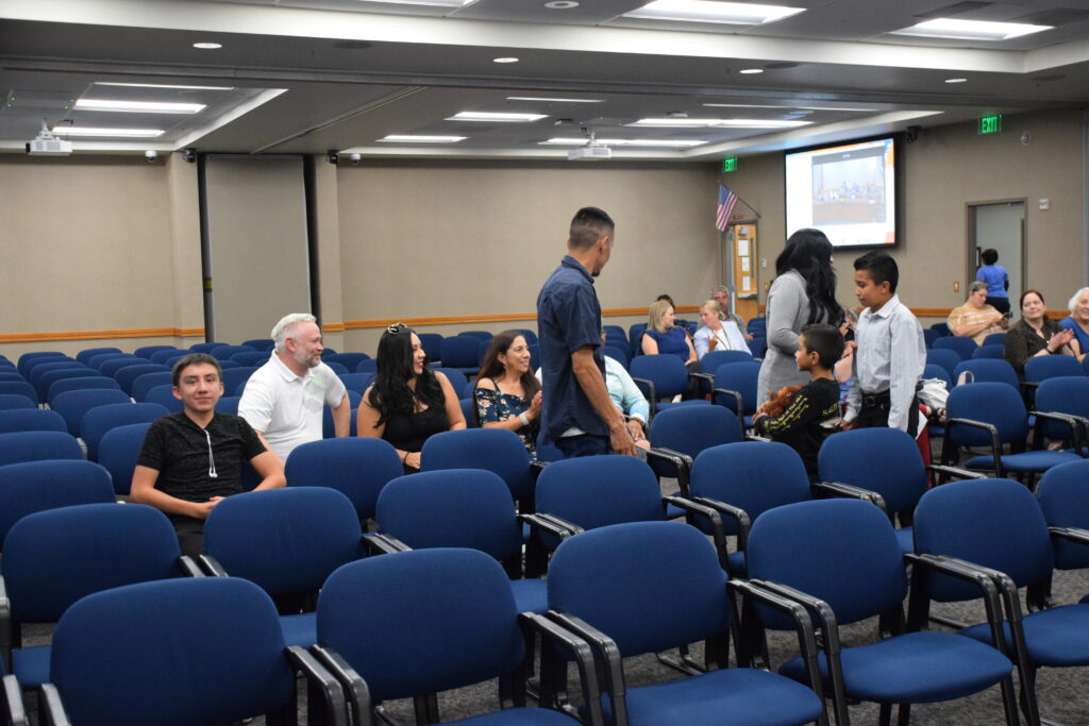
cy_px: 363
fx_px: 1271
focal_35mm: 42
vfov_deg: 31.9
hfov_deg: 46.4
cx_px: 544
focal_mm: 28
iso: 3200
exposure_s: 1/200
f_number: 4
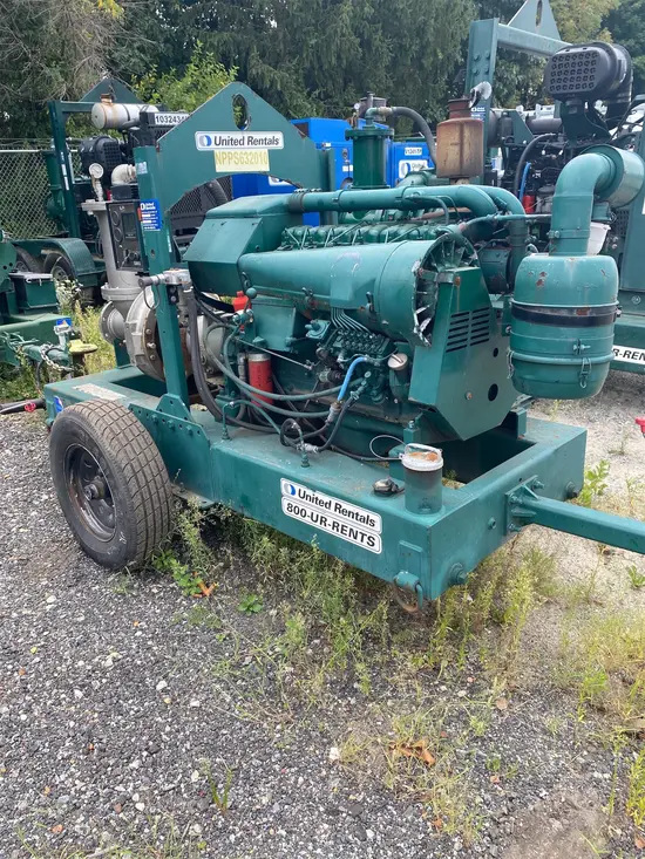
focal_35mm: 26
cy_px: 430
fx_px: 646
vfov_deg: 67.3
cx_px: 322
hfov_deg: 53.1
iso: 32
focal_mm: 4.25
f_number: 1.8
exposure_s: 1/188
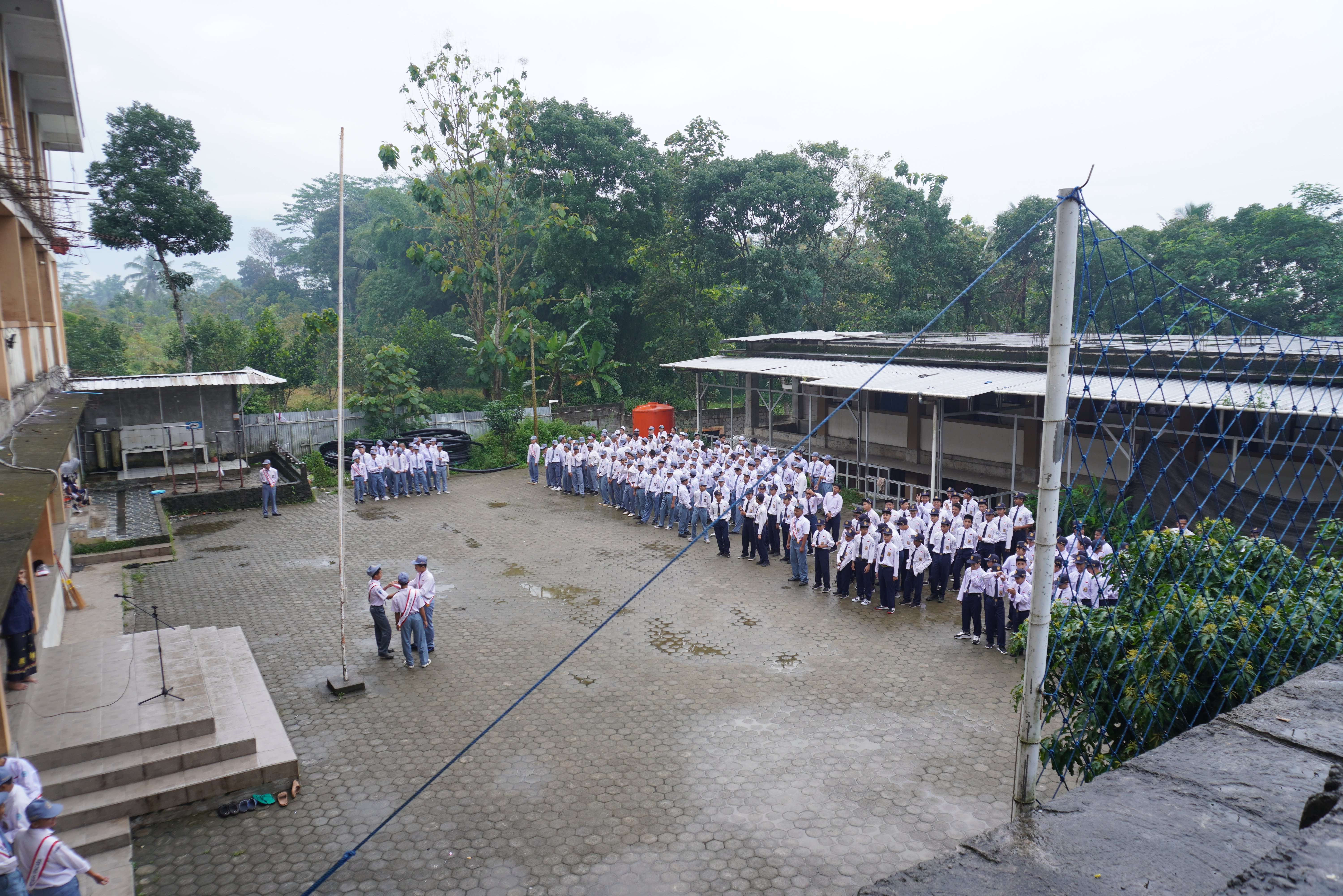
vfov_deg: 53.1
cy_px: 448
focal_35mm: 24
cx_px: 672
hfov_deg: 73.7
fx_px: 895
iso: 100
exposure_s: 1/80
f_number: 5.6
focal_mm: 16
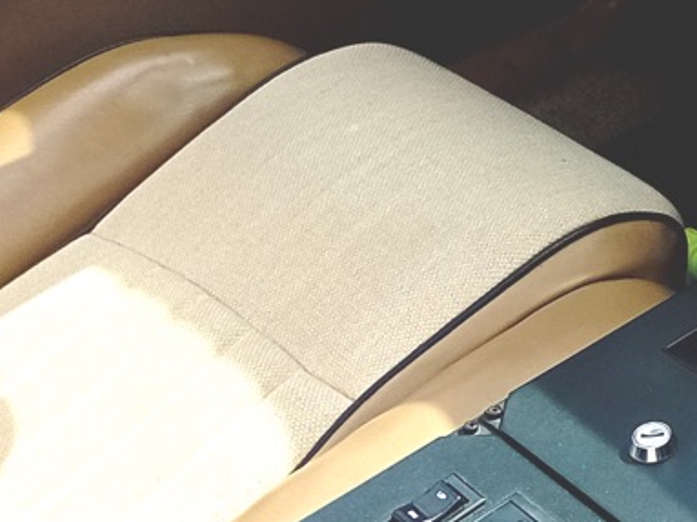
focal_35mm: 95
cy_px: -65
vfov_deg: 15.1
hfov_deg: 18.1
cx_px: 1081
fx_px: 1912
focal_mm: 4
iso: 100
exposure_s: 1/500
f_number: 1.8
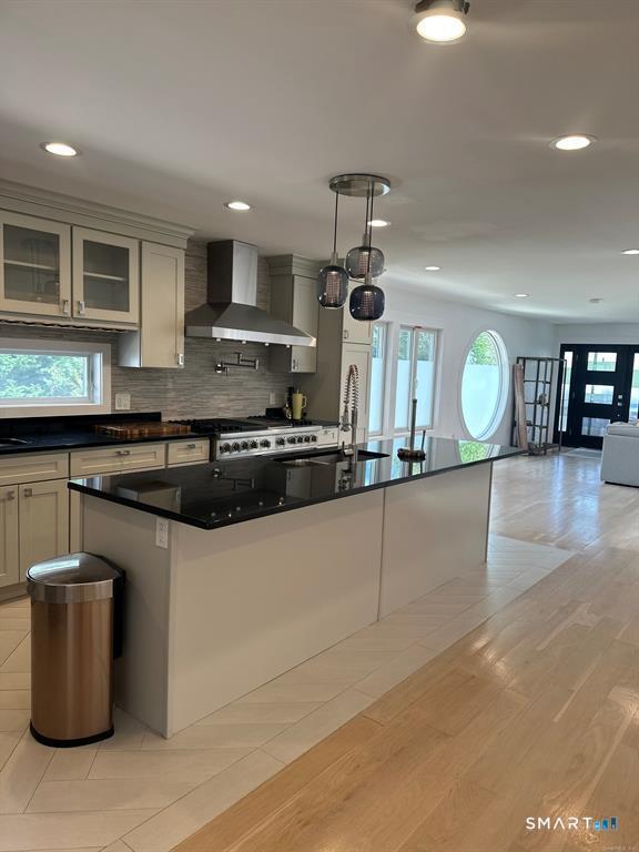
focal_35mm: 24
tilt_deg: -5.3
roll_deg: -2.2
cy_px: 426
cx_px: 320
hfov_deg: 56.8
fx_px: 591
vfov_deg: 71.6
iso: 64
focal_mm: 6.86
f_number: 1.78
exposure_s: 1/134
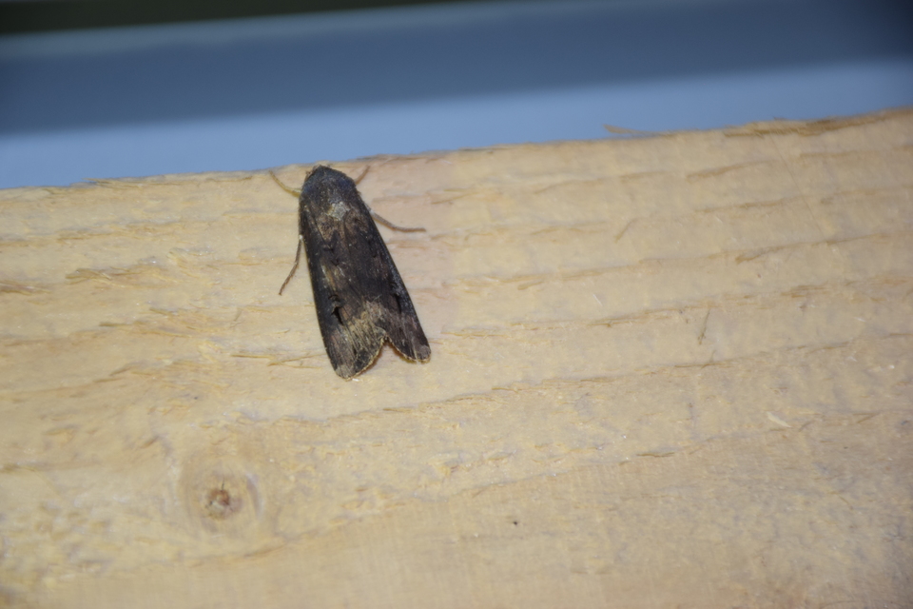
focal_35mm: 210
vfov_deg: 6.5
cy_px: 304
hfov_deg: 9.8
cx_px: 456
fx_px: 5325
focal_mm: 140
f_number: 5.6
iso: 500
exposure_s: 1/60
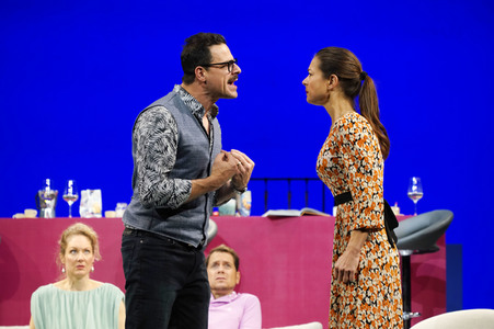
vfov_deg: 8.8
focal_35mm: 156
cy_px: 164
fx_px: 2139
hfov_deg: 13.2
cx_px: 247
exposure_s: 1/250
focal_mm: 156
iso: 1600
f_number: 5.6
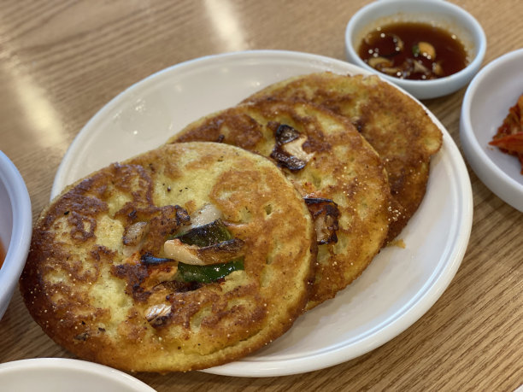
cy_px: 196
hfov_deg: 36.8
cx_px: 262
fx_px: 786
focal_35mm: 52
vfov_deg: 28.0
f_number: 2
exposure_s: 1/60
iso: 160
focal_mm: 6
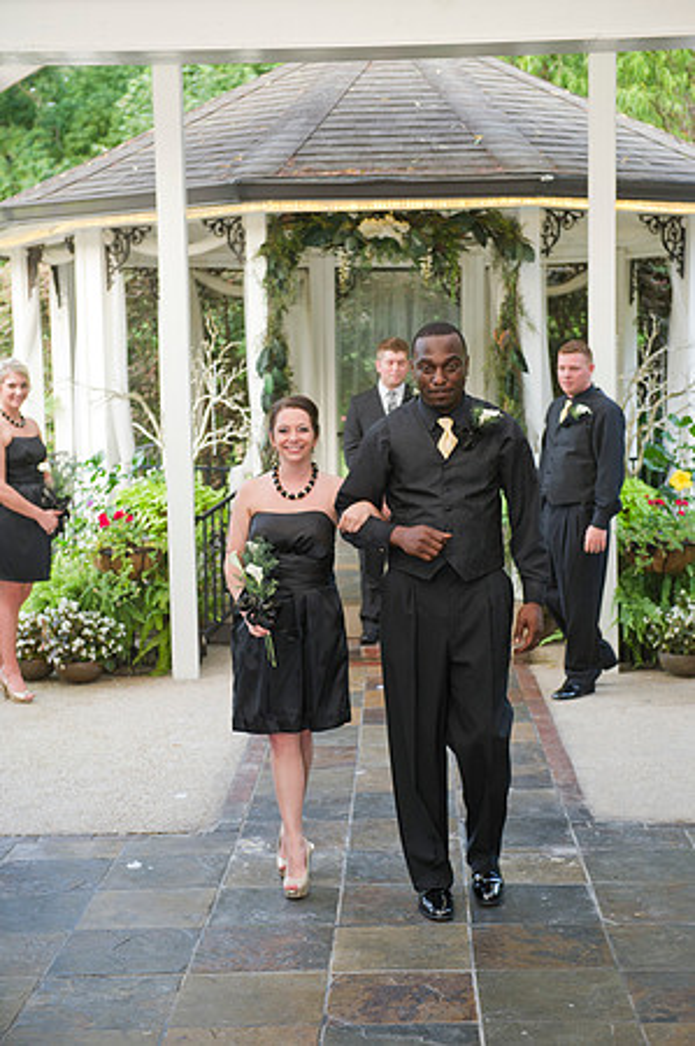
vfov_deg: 33.4
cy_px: 523
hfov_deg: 22.6
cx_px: 348
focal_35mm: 60
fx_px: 1741
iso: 800
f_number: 4
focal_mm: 60
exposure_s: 1/125
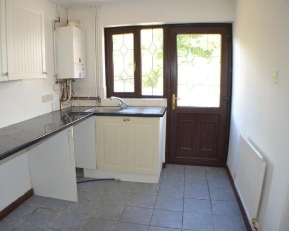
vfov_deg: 42.2
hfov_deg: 51.1
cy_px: 115
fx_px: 299
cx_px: 113
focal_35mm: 35
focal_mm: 20
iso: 400
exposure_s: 1/80
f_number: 3.8
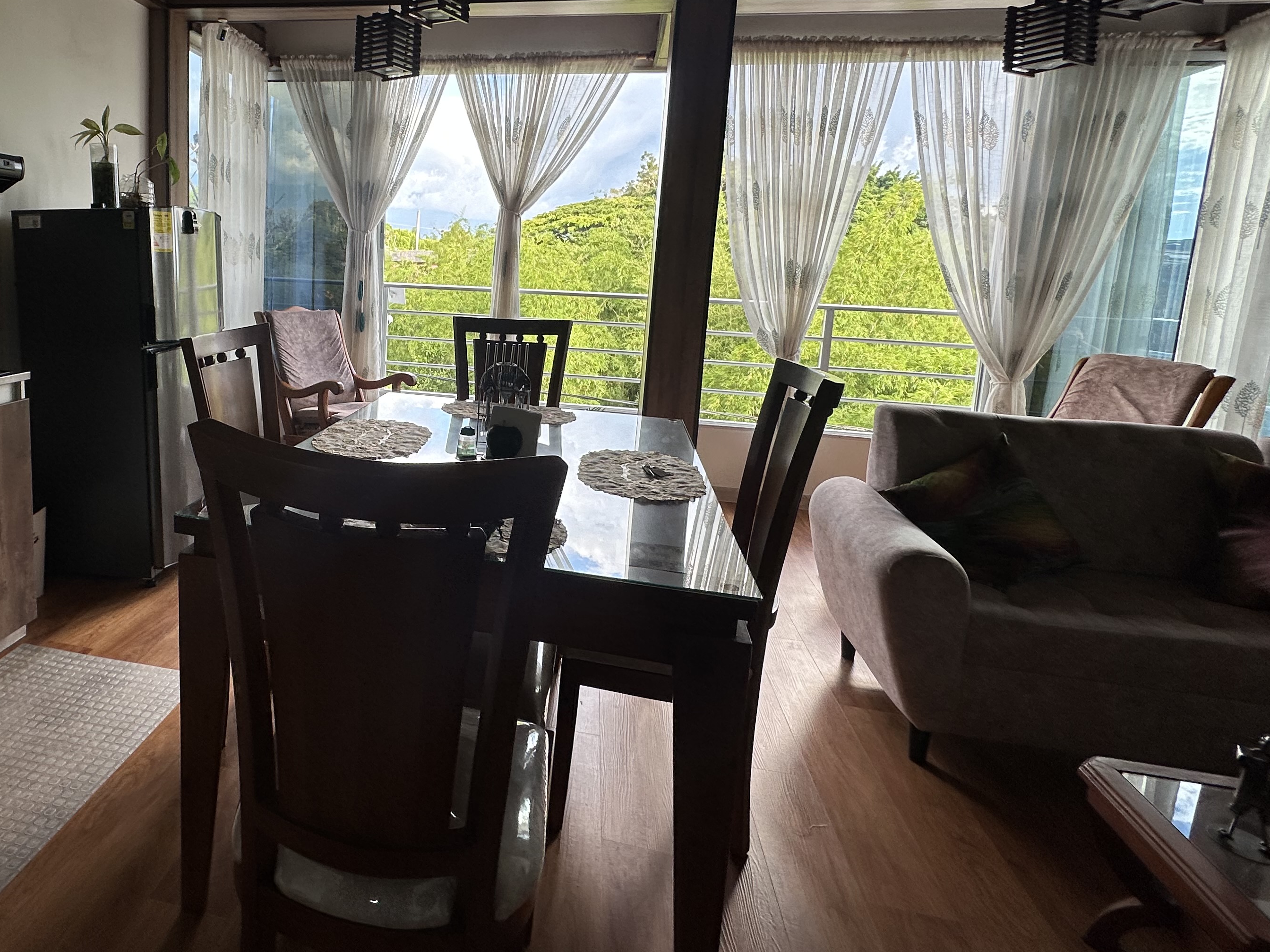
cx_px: 403
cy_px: 362
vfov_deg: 62.6
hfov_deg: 76.0
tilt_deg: -7.9
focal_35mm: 21
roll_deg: -4.2
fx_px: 770
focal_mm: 2.22
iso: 40
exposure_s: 1/126
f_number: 2.2
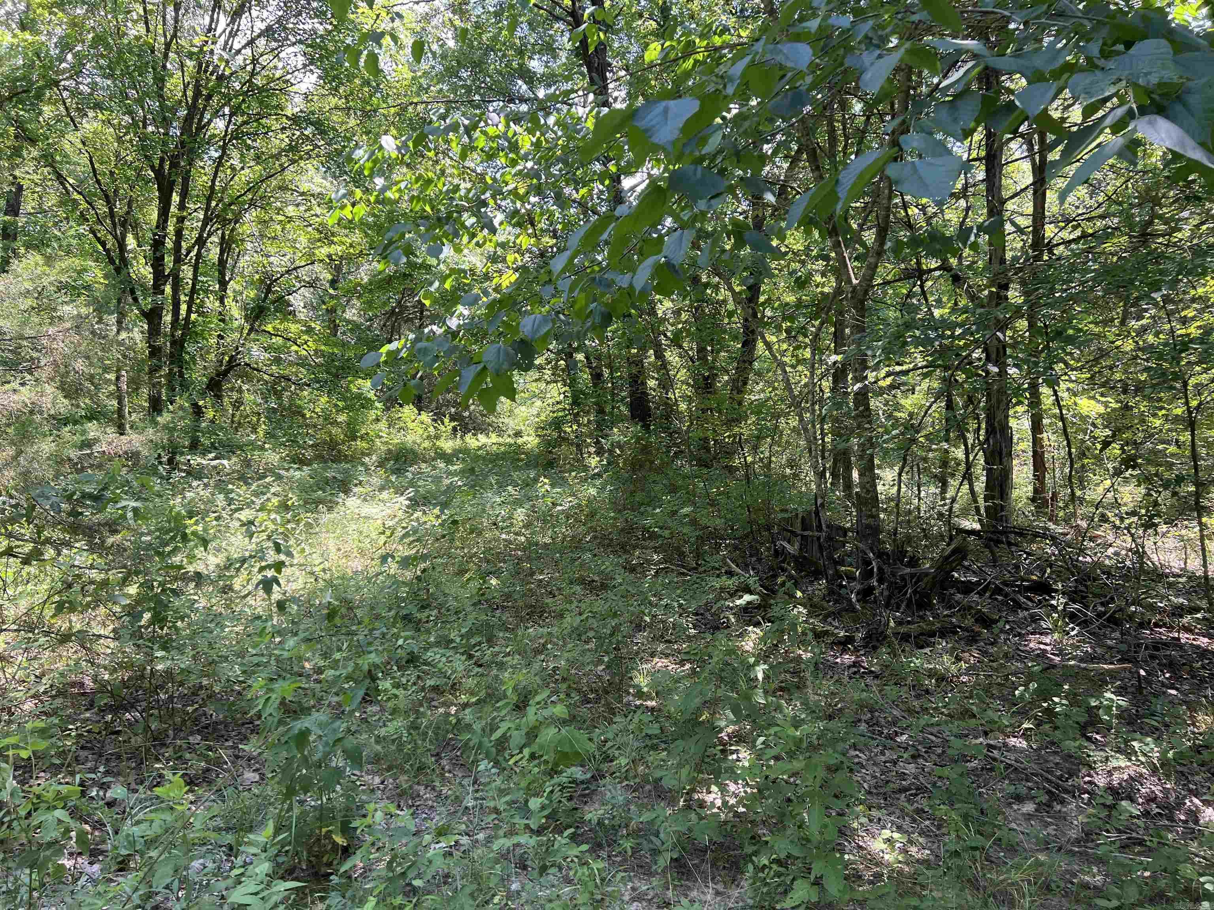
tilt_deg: +0.4
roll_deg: +2.7
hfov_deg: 67.3
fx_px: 912
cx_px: 607
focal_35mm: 26
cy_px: 455
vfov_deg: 53.1
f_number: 1.5
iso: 50
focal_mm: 5.7
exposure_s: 1/239
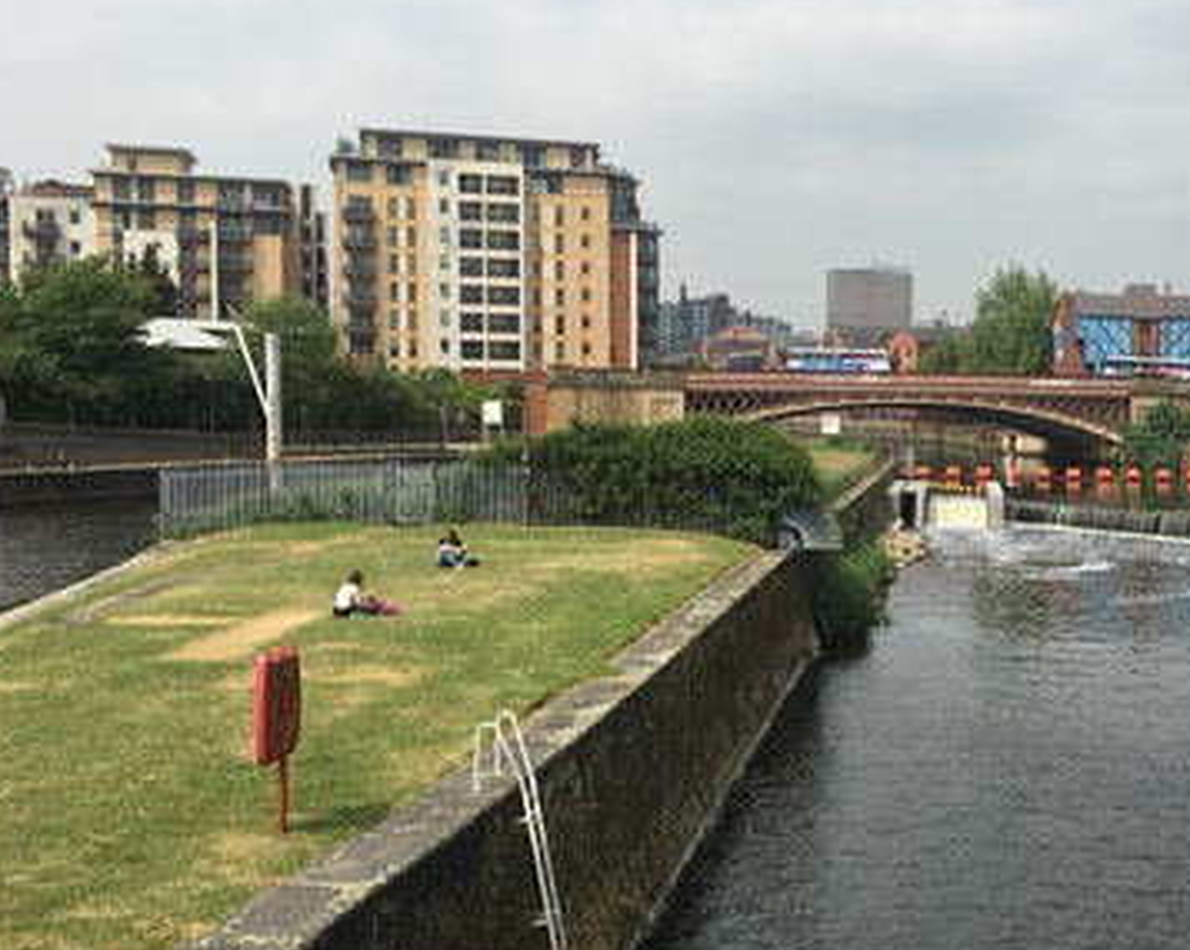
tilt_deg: -2.8
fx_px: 1689
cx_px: 968
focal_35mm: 48
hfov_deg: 37.3
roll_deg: -1.4
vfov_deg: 31.4
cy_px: 497
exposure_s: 1/1876
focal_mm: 4.15
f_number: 2.2
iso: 25
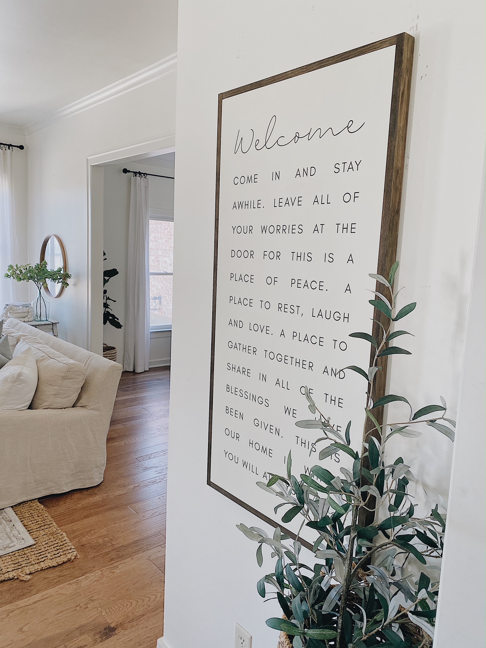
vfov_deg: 67.3
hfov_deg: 53.1
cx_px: 243
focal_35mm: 26
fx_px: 487
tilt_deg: -6.9
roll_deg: -3.4
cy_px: 324
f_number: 1.8
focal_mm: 4.25
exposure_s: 1/121
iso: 125
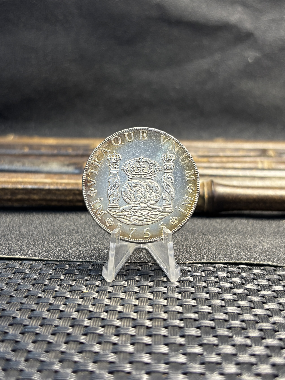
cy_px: 190
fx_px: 285
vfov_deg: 67.3
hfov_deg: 53.1
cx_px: 142
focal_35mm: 26
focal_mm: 5.96
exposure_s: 1/50
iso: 160
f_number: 1.6
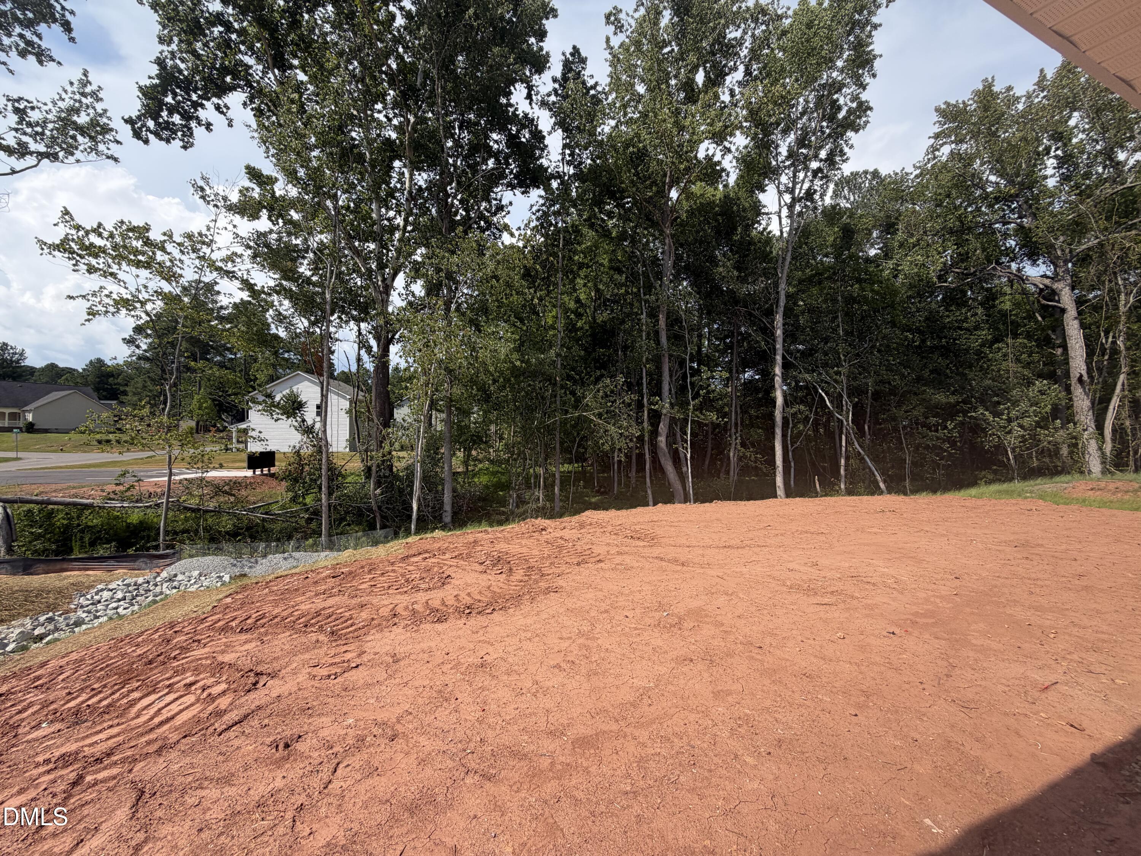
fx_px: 461
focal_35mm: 14
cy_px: 428
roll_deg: +1.6
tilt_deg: +0.8
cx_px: 570
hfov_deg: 102.1
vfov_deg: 85.7
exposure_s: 1/853
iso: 25
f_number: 2.2
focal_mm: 2.22
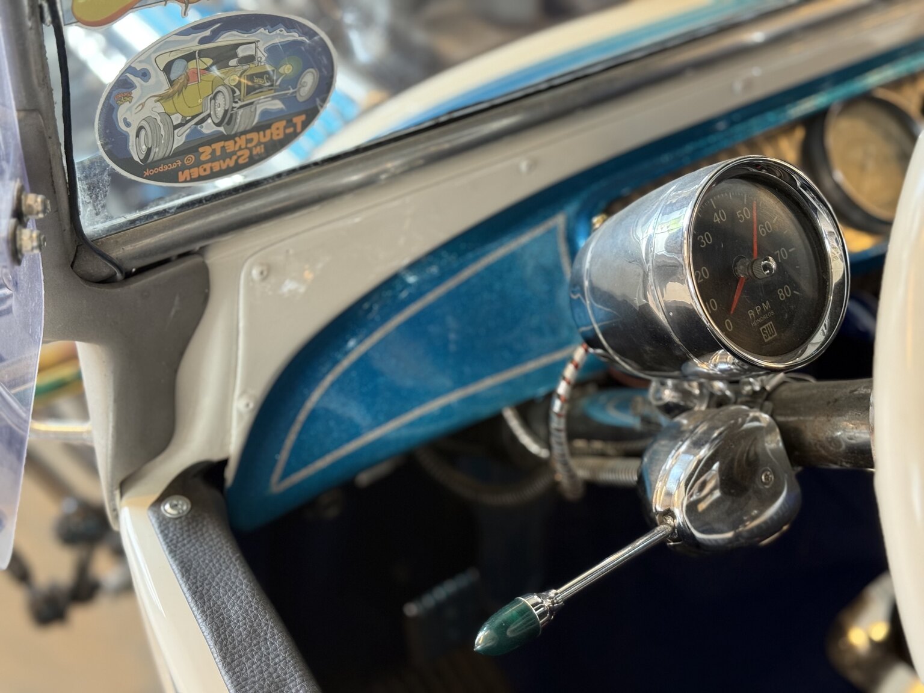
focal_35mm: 48
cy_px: 346
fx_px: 1281
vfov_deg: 30.3
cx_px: 462
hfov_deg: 39.7
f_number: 1.78
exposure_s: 1/50
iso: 125
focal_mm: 6.76
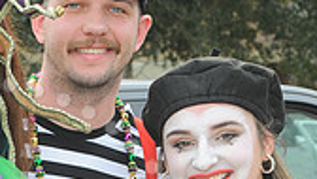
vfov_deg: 5.9
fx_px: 1700
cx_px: -23
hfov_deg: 10.5
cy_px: 301
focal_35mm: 202
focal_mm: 56
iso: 250
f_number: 8
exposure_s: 1/160
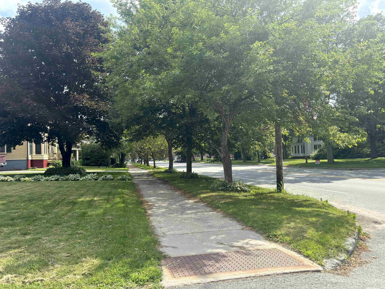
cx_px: 192
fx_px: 289
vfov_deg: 53.1
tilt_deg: +2.8
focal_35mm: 26
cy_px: 144
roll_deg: +1.6
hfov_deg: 67.3
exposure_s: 1/1344
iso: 50
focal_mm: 5.96
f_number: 1.6
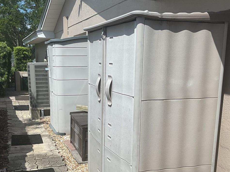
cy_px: 137
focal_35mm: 49
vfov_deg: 29.0
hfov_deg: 38.9
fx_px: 326
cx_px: 108
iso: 16
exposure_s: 1/2959
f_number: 1.8
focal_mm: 3
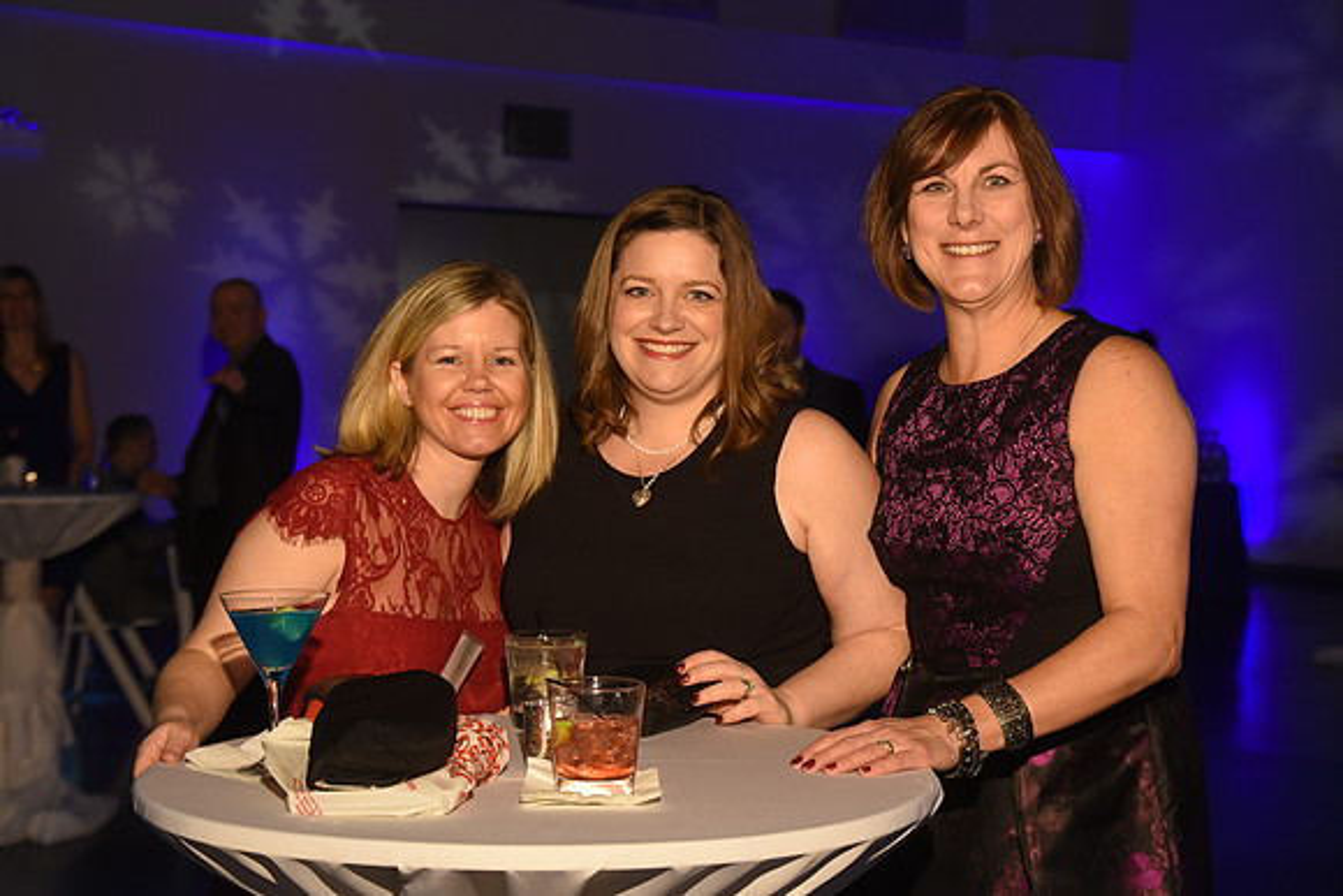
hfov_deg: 32.4
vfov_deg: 21.9
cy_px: 448
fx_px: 2313
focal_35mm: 62
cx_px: 672
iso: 2500
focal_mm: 62
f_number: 5.6
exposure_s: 1/200
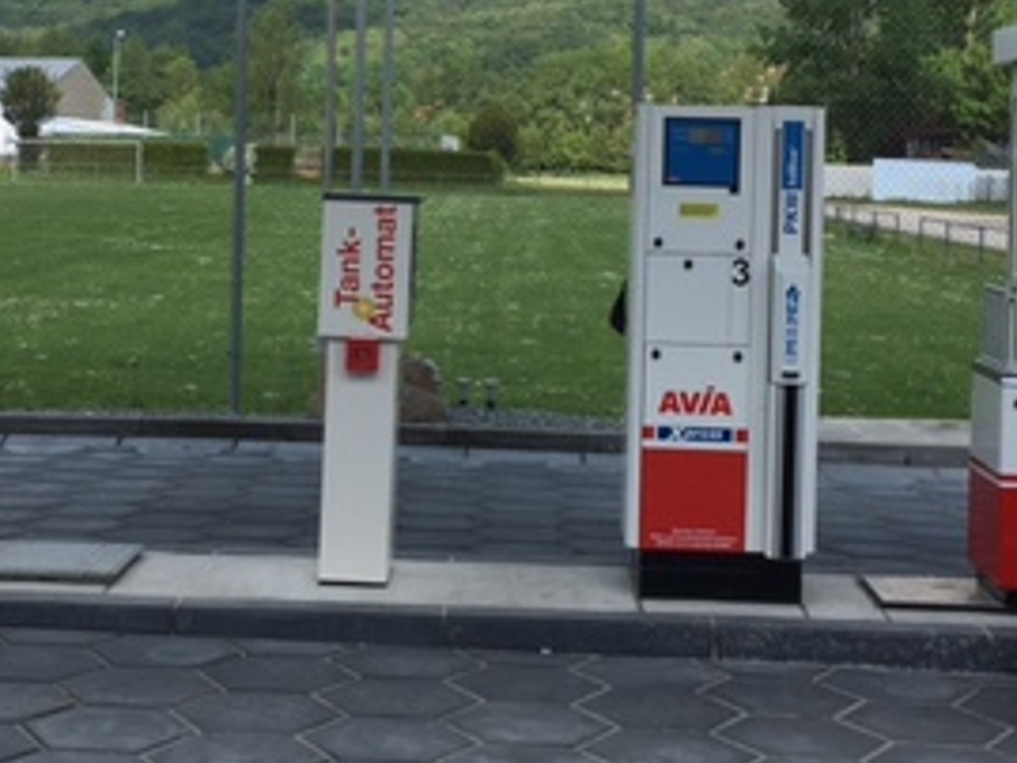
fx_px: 2028
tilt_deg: +0.9
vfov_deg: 21.1
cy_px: 151
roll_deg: -1.7
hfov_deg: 28.1
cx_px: 442
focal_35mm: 69
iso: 25
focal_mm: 4.15
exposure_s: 1/1508
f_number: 2.2
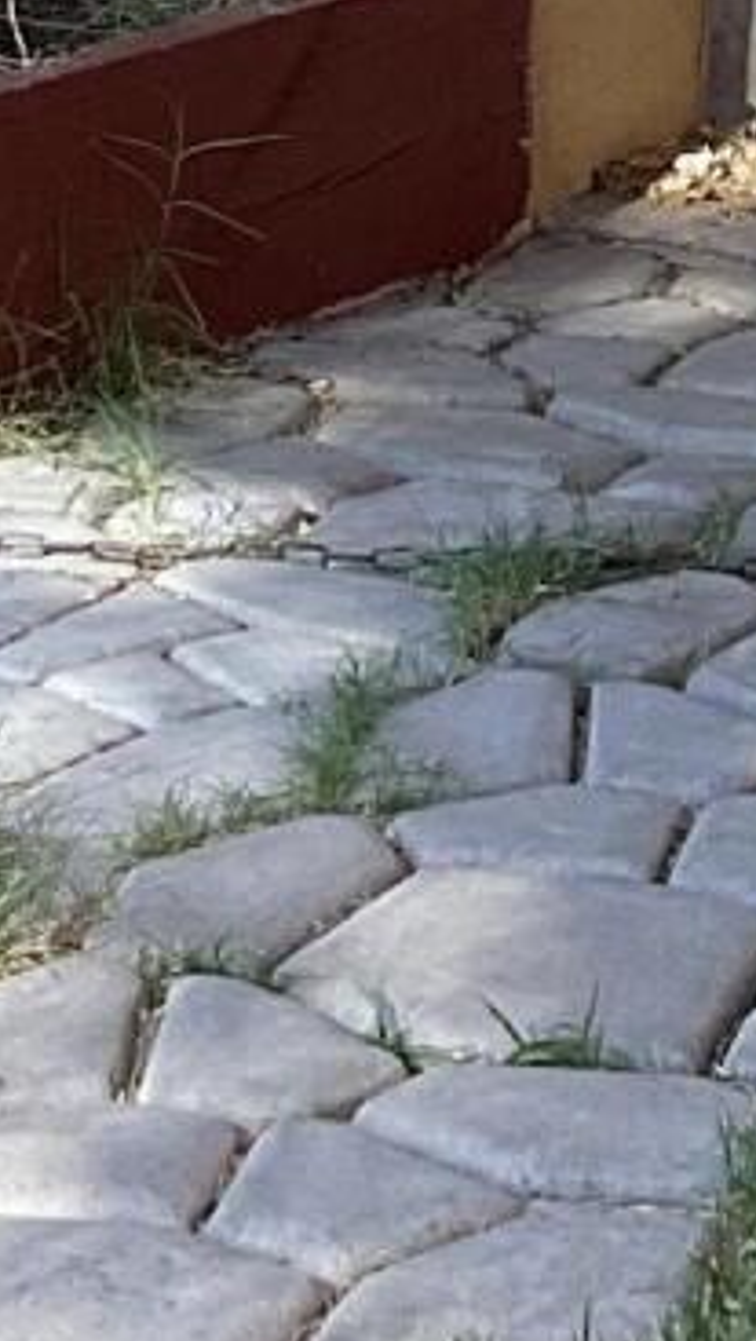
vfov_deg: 11.9
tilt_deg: -5.3
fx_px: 6117
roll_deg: -1.7
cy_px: -775
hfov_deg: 7.0
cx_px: 738
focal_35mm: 172
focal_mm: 3
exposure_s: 1/194
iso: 16
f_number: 1.8
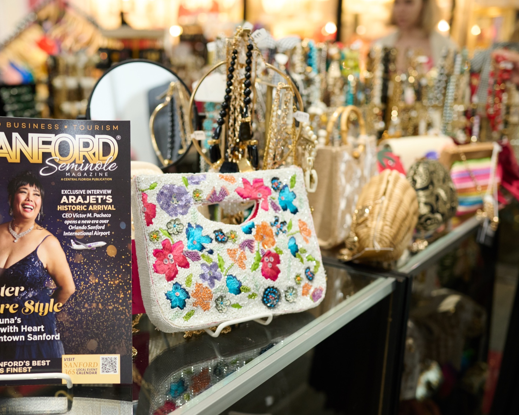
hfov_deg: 41.5
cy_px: 226
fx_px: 676
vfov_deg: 34.1
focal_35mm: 44
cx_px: 177
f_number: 2.8
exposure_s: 1/100
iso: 800
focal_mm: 35
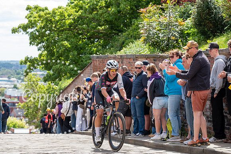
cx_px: 116
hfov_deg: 21.2
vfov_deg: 14.3
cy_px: 77
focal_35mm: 96
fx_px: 616
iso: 500
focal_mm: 96
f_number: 5
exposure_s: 1/1000
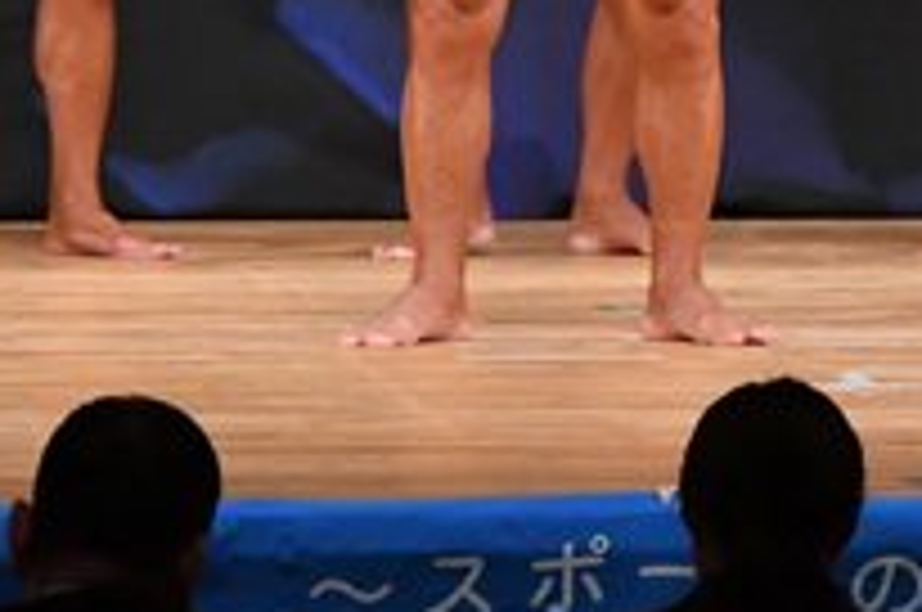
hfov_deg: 3.1
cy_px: -364
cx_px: 1046
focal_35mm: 658
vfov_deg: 2.1
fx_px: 16826
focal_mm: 116
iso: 4000
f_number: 5.6
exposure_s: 1/400
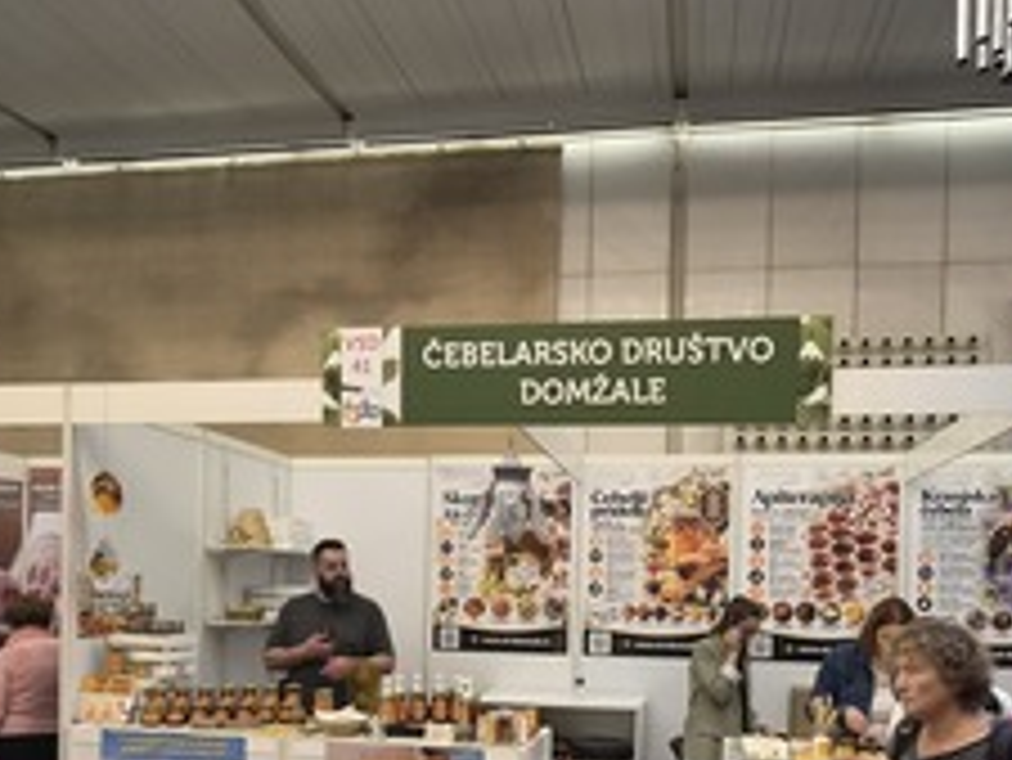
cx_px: 580
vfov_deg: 50.0
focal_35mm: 26
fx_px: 761
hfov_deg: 66.9
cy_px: 607
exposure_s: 1/100
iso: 160
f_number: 2.2
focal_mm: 2.2
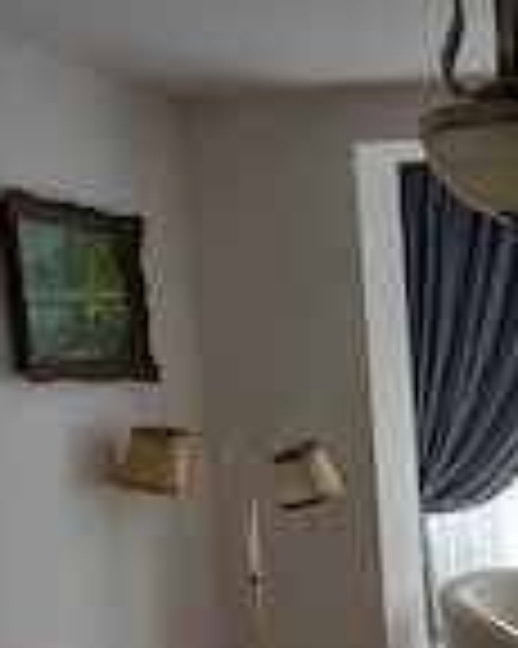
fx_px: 1305
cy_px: 572
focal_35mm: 68
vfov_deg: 27.0
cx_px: 662
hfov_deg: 20.6
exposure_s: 1/50
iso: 32
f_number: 1.8
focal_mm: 4.6
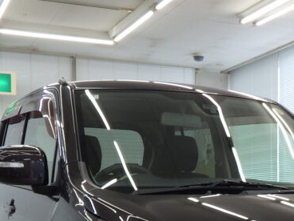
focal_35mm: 78
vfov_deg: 18.1
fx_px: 662
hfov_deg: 24.7
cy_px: 257
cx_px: 228
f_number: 3.5
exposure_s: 1/60
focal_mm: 5
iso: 125
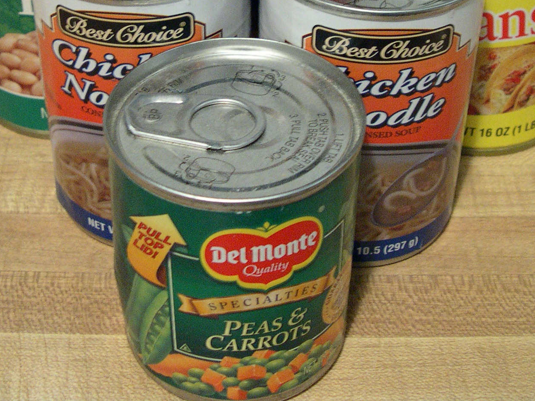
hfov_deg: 28.2
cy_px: 61
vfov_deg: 21.0
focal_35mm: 69
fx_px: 1066
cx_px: 259
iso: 400
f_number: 2.8
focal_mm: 8
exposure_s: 1/14.5
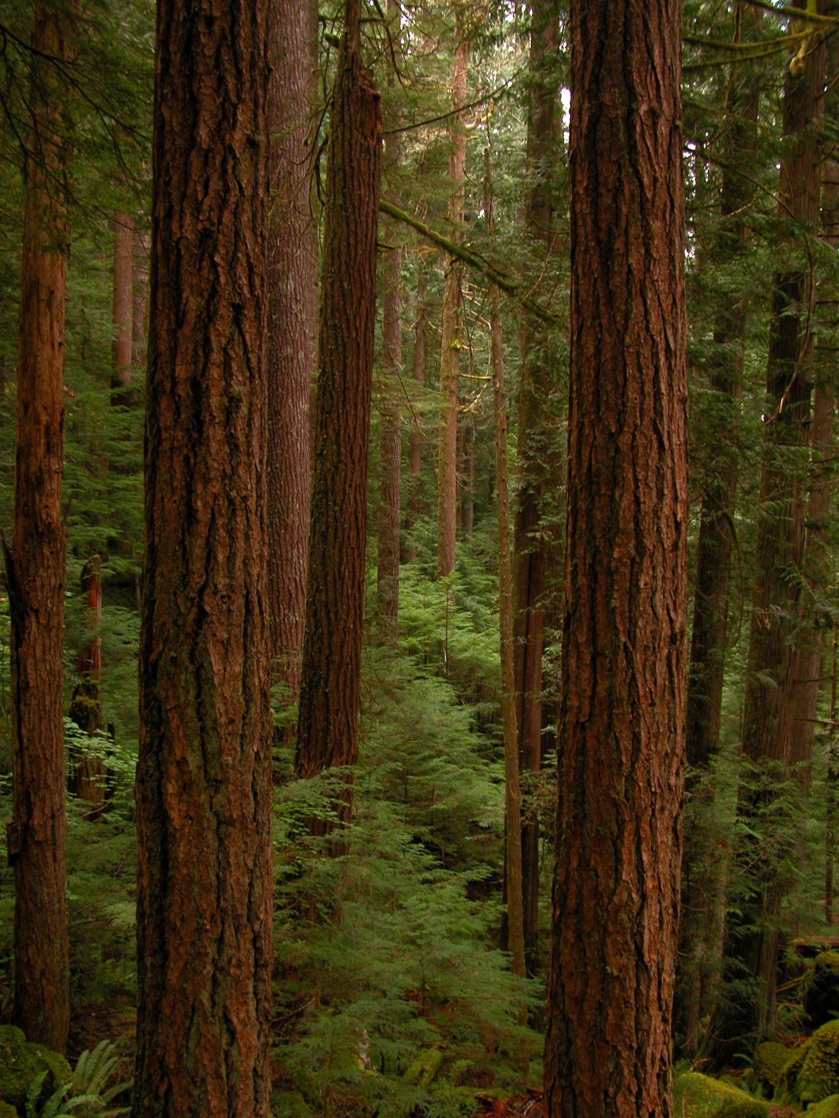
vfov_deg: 54.0
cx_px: 420
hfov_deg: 41.8
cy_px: 559
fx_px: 1099
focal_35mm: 34
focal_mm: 8.9
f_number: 2.8
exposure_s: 1/15
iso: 100
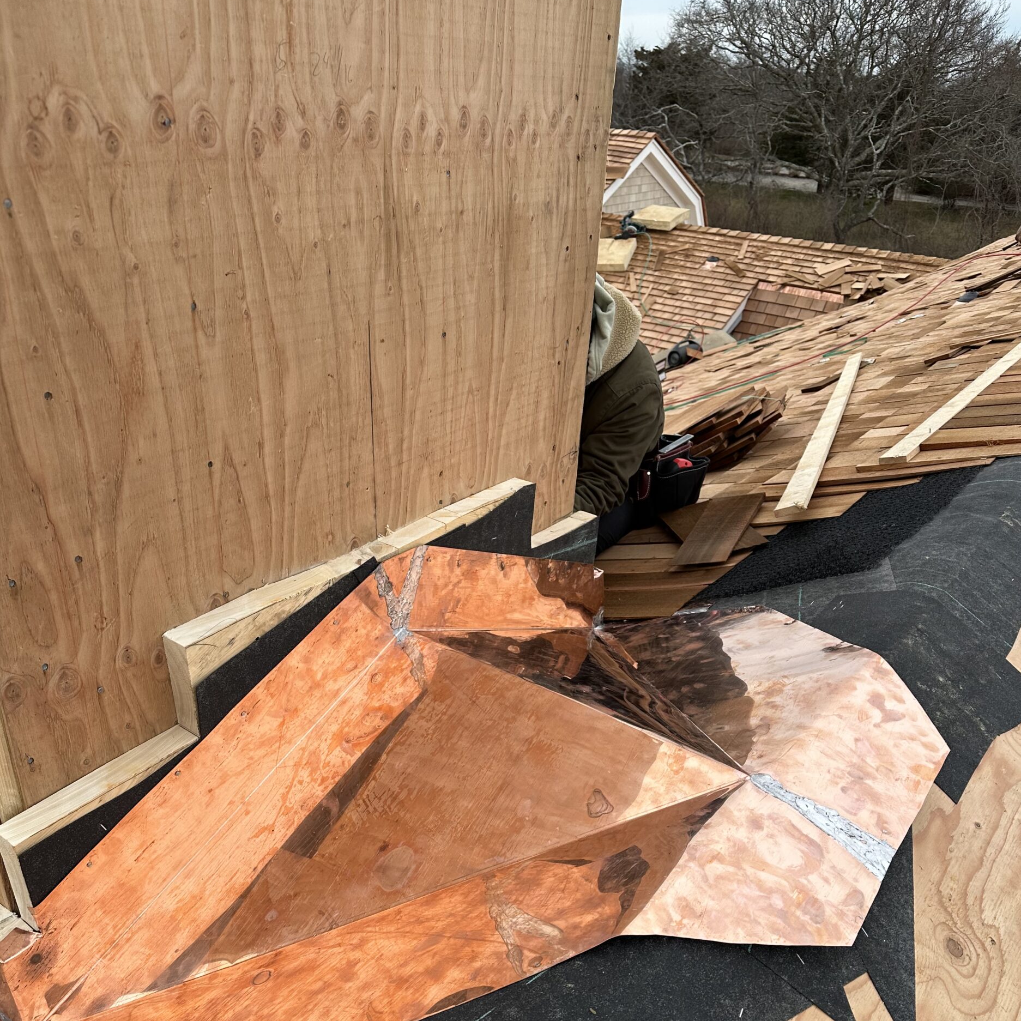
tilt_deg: -28.9
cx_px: 515
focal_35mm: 29
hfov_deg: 55.6
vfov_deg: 55.1
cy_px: 629
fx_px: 968
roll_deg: -2.7
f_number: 1.78
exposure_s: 1/1562
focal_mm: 6.86
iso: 80
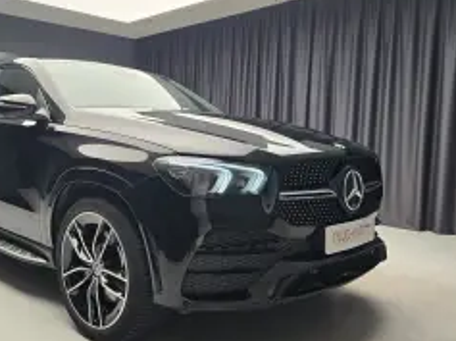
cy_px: 171
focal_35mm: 35
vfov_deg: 40.6
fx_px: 460
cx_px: 152
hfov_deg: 51.7
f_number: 1.7
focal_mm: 6.3
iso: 80
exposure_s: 1/72.5
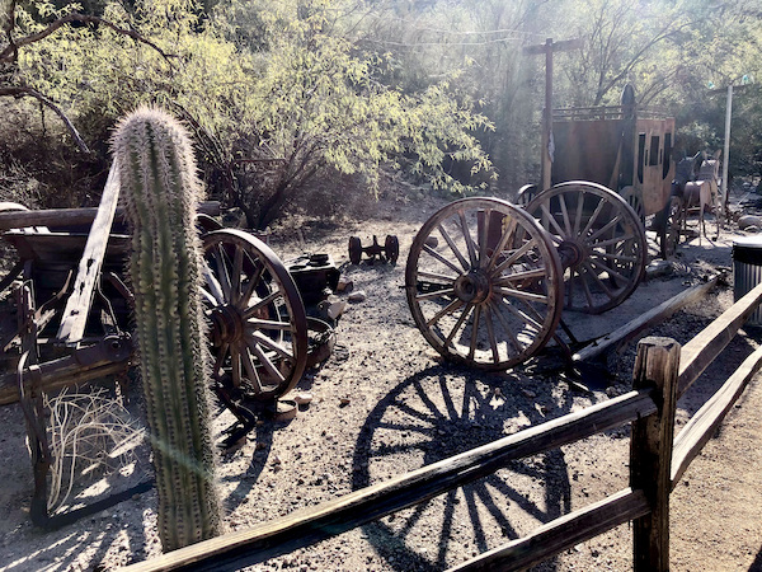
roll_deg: +2.9
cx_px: 381
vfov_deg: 49.7
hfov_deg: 63.4
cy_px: 286
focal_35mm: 28
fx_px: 616
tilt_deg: -10.2
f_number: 1.8
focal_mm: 4
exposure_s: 1/867
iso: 20
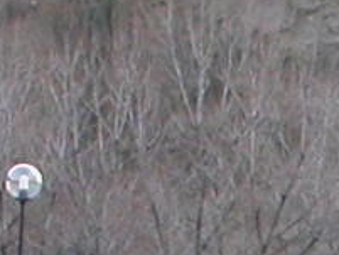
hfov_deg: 3.6
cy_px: 909
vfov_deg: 2.7
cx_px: 771
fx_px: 5311
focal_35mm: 542
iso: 100
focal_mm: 14.2
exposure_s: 1/135
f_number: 4.2
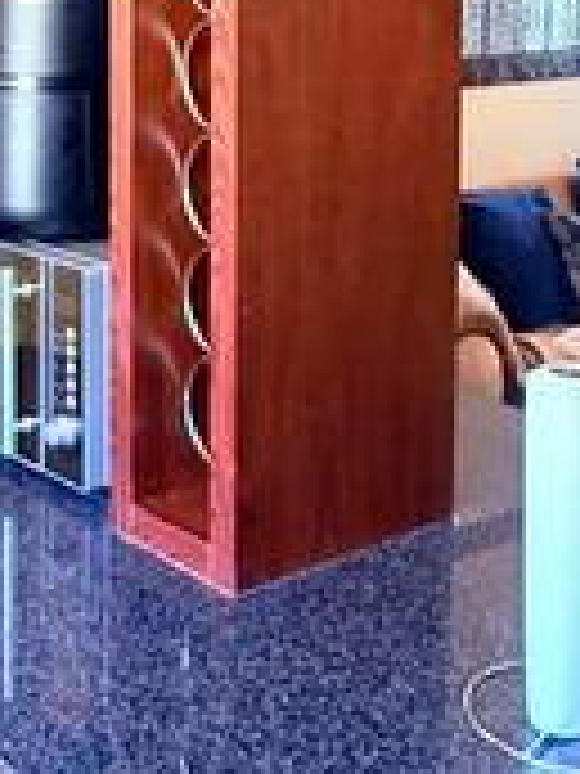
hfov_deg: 22.3
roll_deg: -1.1
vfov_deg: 28.7
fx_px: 1452
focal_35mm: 65
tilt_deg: -5.7
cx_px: 108
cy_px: 76
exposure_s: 1/60
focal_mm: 2.22
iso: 800
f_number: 2.2
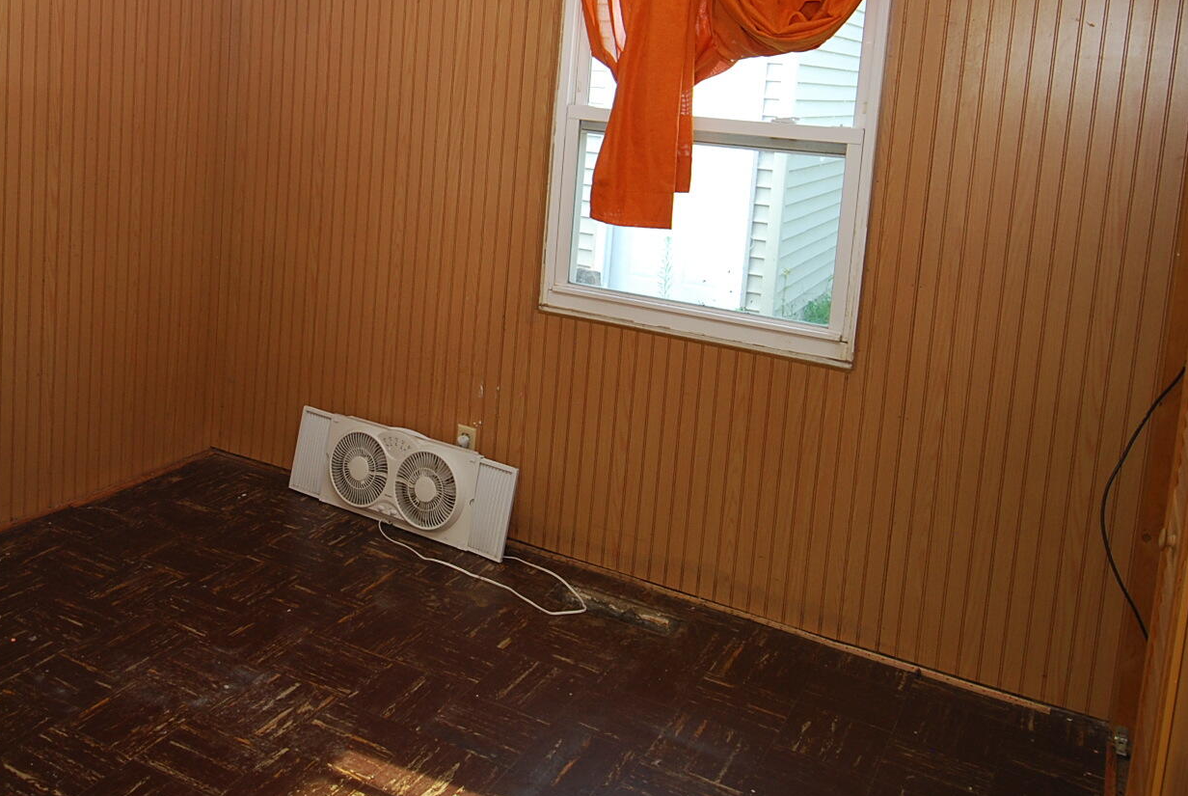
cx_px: 442
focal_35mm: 33
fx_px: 1090
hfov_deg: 56.4
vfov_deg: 38.8
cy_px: 182
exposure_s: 1/60
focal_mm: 14
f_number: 4
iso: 280
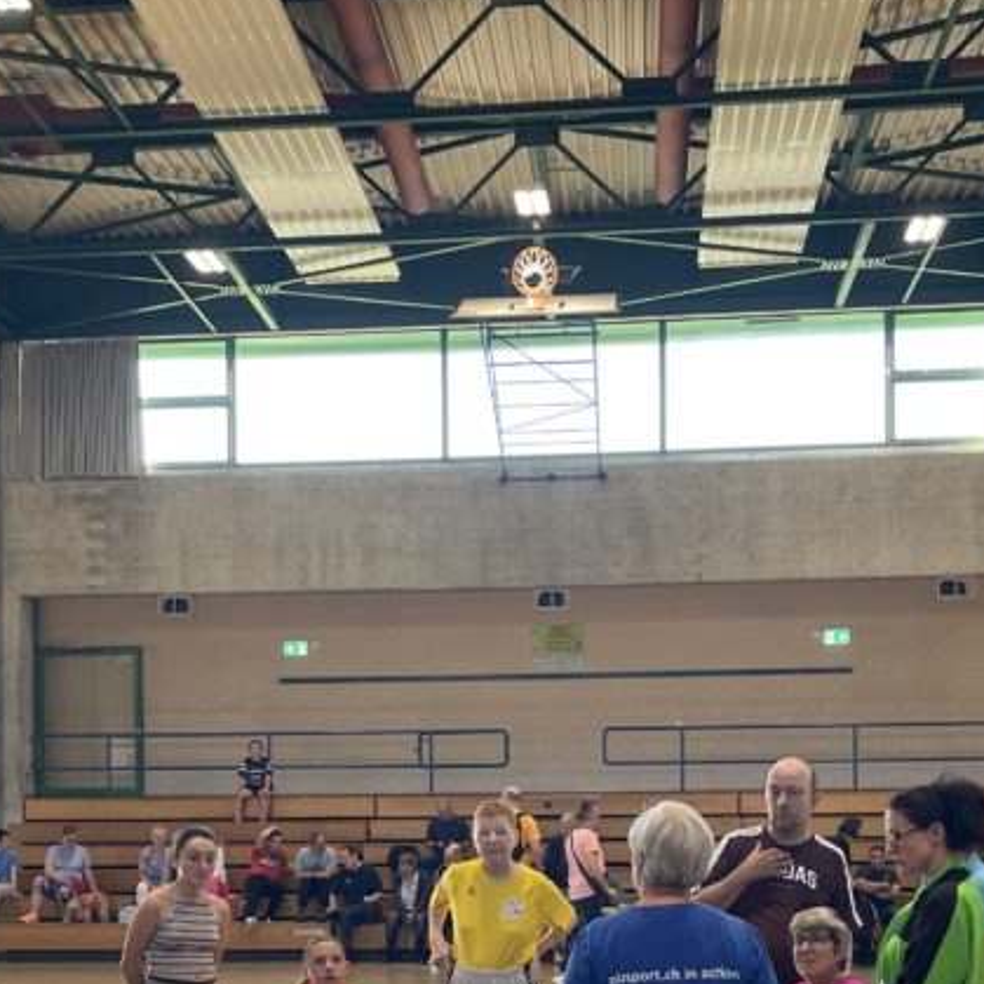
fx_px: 1737
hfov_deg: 31.6
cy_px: 810
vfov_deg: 30.7
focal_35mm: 54
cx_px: 420
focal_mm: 5.1
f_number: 1.6
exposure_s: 1/121
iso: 64
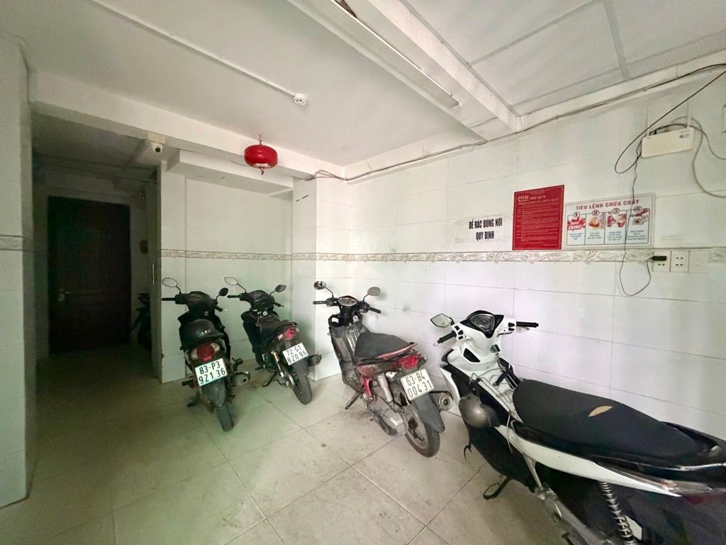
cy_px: 272
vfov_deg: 85.7
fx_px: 294
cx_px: 363
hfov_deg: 102.1
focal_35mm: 14
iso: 1250
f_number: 2.2
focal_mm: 2.22
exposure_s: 1/60
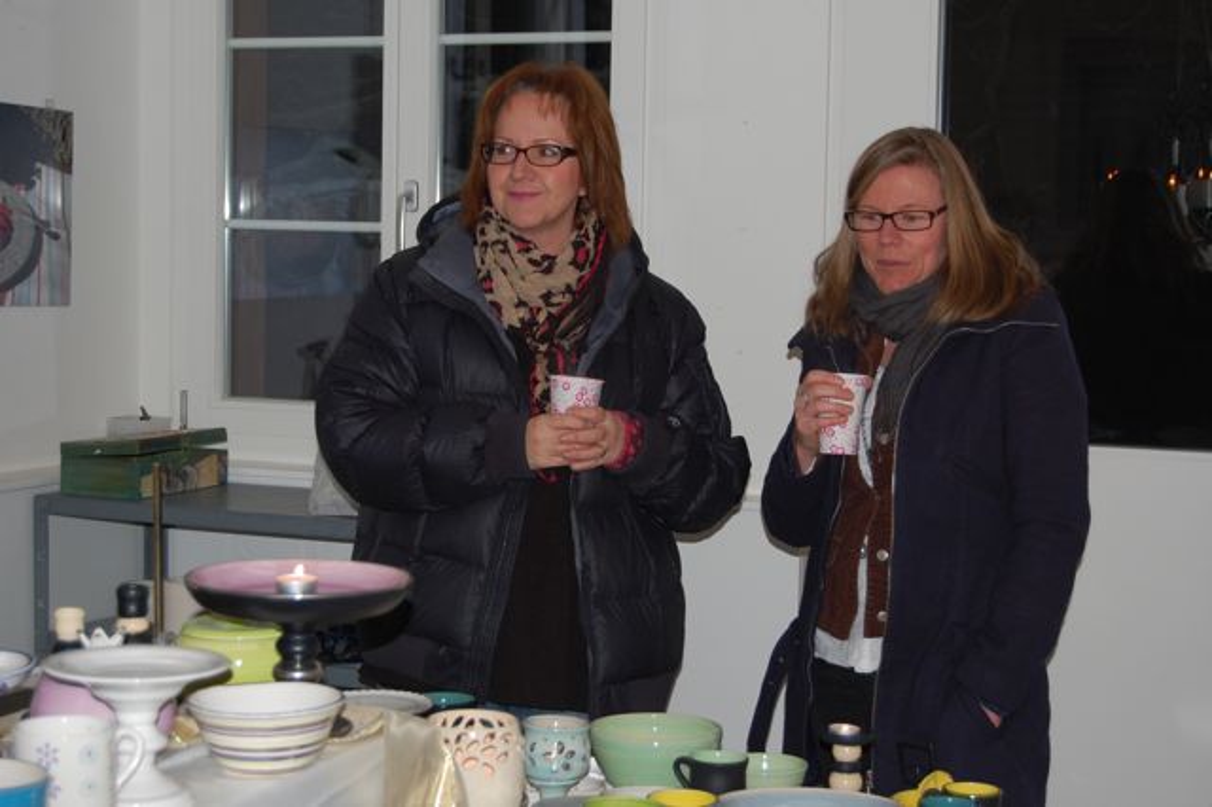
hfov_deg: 29.9
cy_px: 404
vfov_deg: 20.1
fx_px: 2271
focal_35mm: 68
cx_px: 606
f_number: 5.3
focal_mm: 45
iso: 400
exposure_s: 1/60
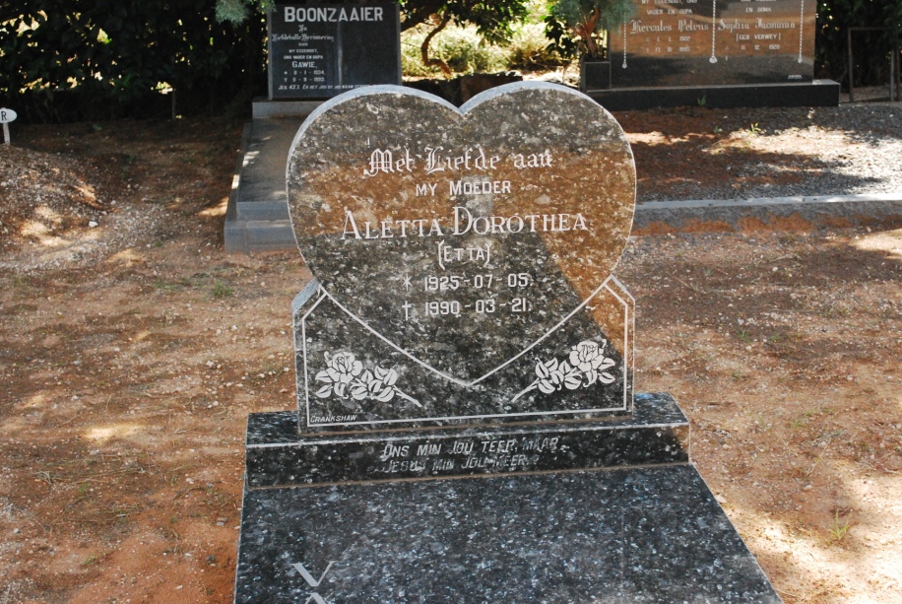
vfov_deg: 23.8
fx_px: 1430
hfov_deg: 35.0
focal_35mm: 57
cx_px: 479
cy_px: 268
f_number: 5
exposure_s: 1/2000
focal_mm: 34
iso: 1600
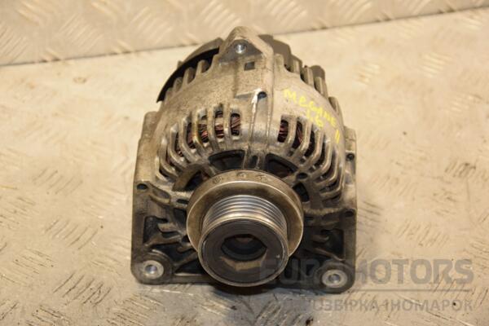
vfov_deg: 13.8
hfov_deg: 20.6
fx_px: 1345
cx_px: 244
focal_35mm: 99
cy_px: 163
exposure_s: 1/160
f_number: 5.3
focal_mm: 66
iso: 800
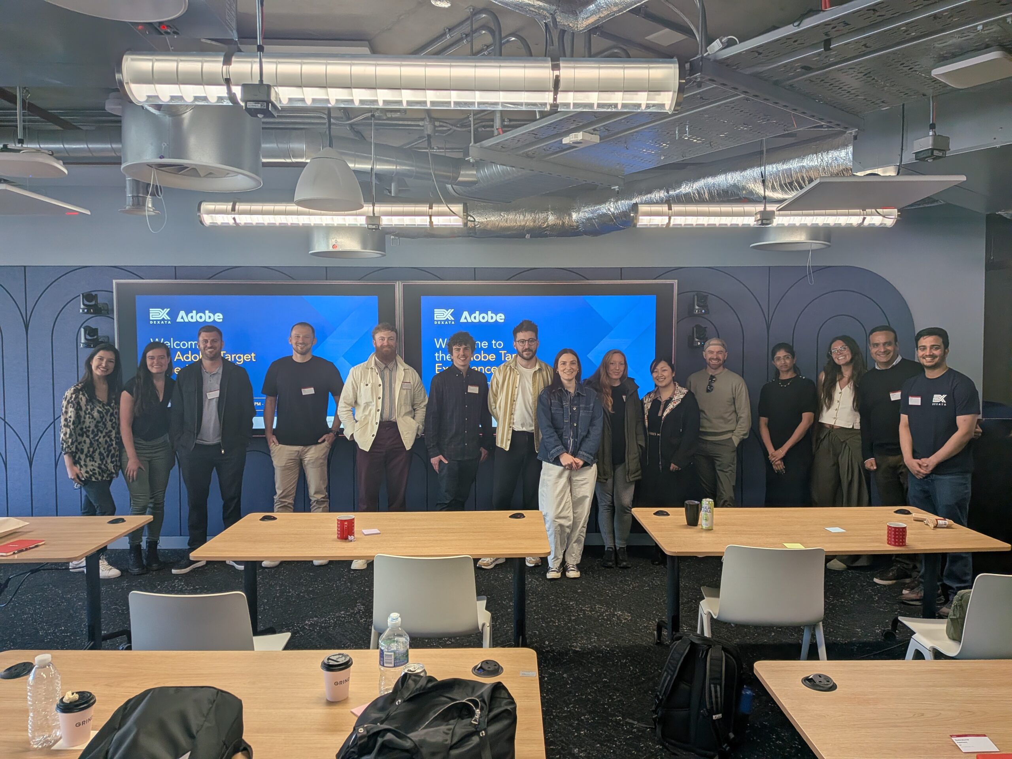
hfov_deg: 71.6
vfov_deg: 56.8
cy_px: 380
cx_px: 506
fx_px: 702
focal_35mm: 24
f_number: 1.7
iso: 31
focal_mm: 4.53
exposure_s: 1/342
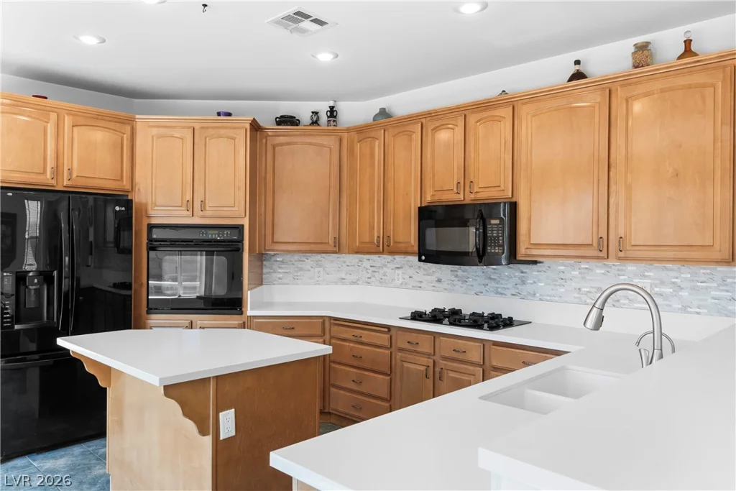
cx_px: 368
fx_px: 511
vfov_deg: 51.3
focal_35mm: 25
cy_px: 246
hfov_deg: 71.5
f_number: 8
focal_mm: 17
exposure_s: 1/20
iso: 400
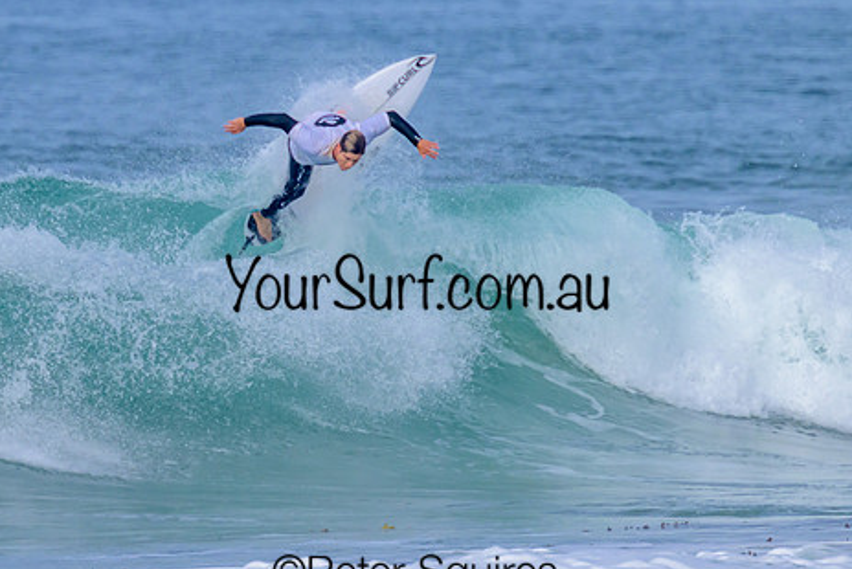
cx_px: 271
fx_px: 32490
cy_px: 191
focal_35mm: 1372
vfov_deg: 1.0
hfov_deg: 1.5
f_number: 11
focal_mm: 800
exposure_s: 1/2000
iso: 900
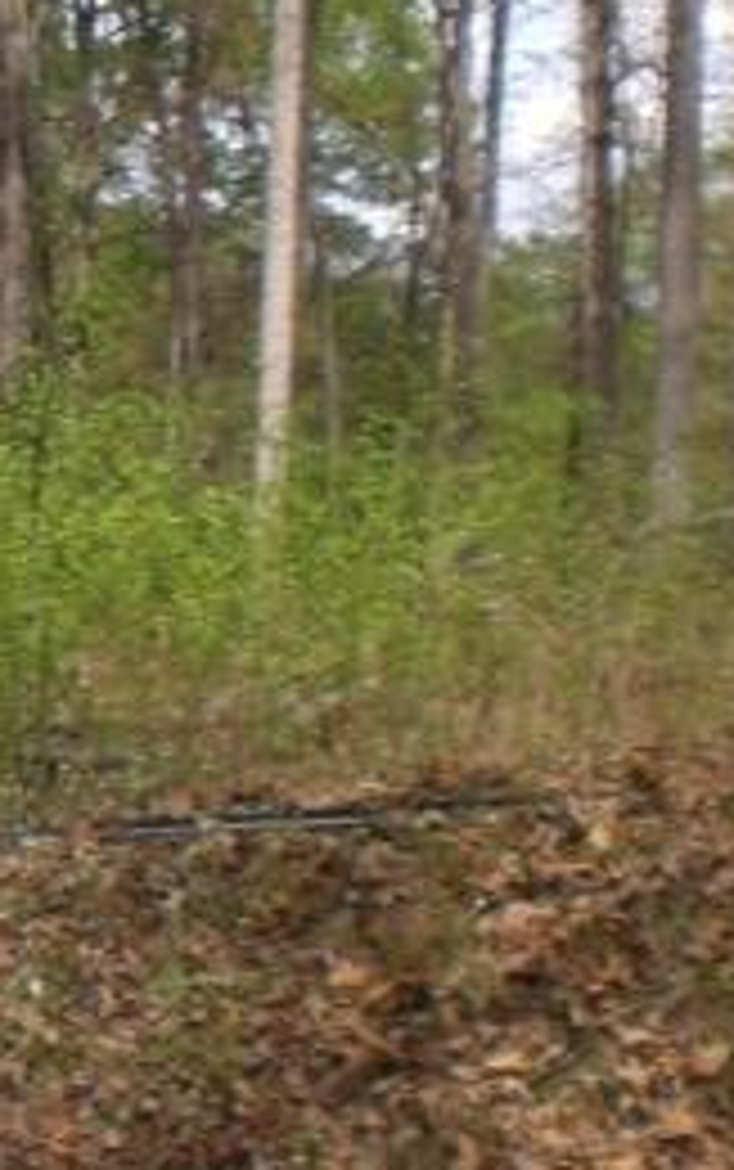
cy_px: 410
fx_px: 3162
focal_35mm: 99
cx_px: -333
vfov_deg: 20.9
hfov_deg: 12.6
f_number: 4.4
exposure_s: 1/250
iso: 50
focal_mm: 6.3
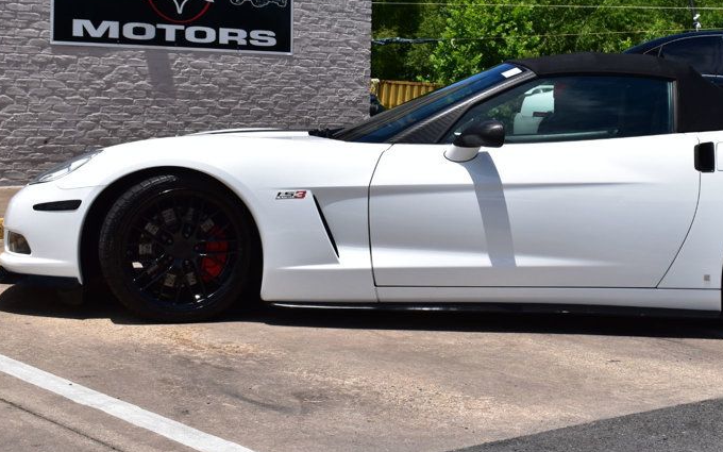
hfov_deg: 29.6
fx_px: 1360
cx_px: 481
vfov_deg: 18.7
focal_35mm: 69
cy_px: 94
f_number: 11
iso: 200
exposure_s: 1/500
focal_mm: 30
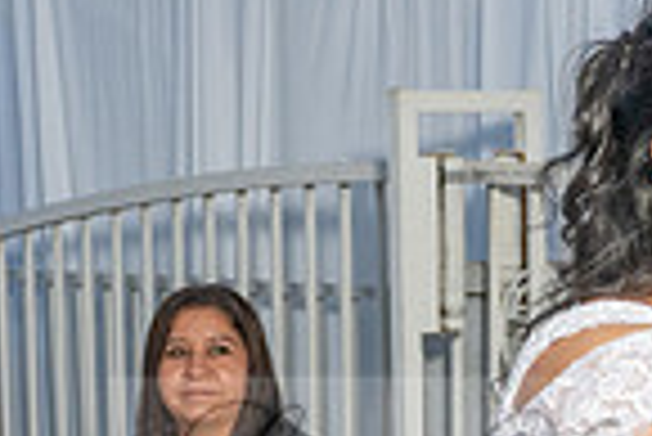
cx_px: 815
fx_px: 3861
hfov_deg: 9.5
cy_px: 872
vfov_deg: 6.3
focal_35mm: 213
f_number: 4.5
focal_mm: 24
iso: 250
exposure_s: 1/160
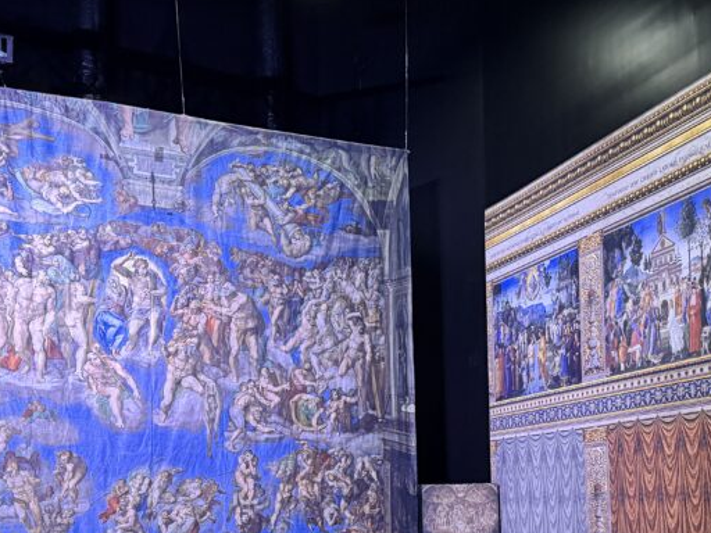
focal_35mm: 48
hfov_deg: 39.4
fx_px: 986
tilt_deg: +5.1
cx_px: 440
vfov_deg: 29.7
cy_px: 412
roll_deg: +0.4
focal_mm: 6.76
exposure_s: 1/60
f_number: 1.78
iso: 640
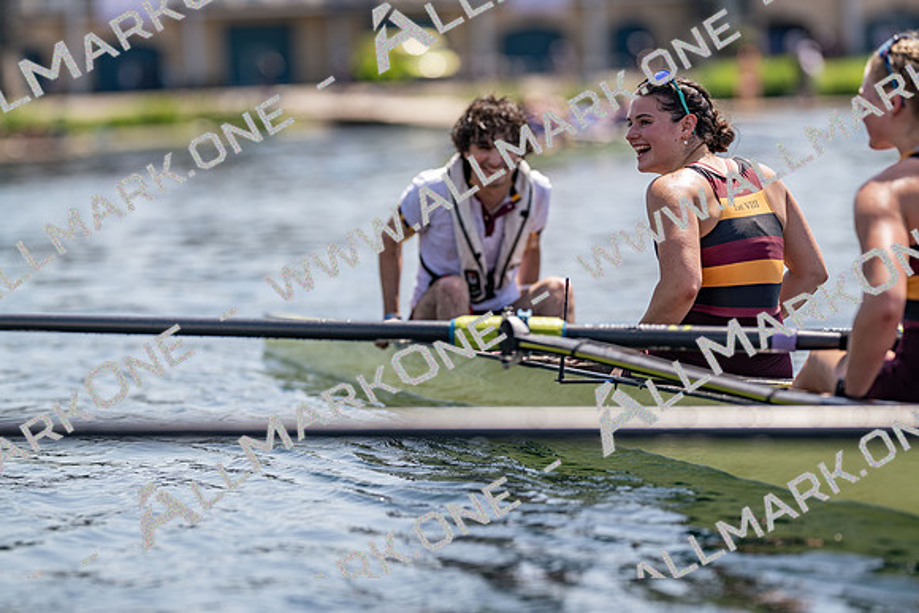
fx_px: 3447
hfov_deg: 15.2
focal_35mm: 135
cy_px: 306
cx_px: 460
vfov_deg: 10.2
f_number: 1.8
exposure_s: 1/5000
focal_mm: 135
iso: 64
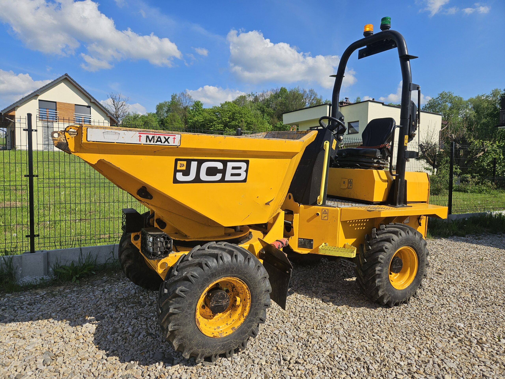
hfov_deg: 73.9
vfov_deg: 58.9
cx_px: 252
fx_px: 336
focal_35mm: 23
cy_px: 190
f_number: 1.8
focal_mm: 5.4
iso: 25
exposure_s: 1/2333
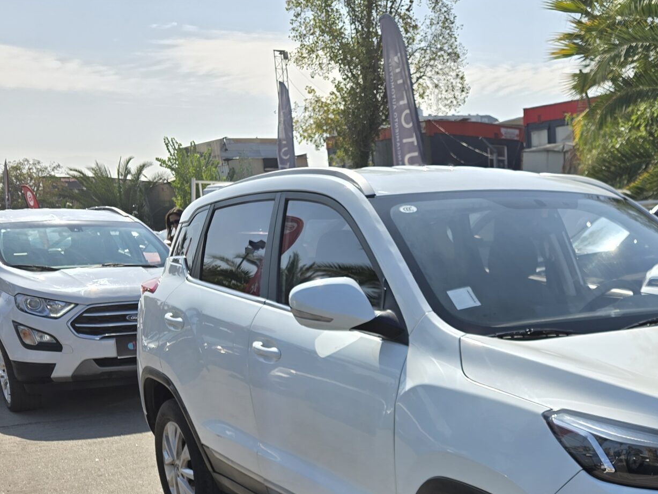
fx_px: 912
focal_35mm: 48
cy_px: 500
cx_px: 592
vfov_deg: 28.3
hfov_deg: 37.1
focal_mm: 6.3
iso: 12
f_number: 1.7
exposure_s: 1/904
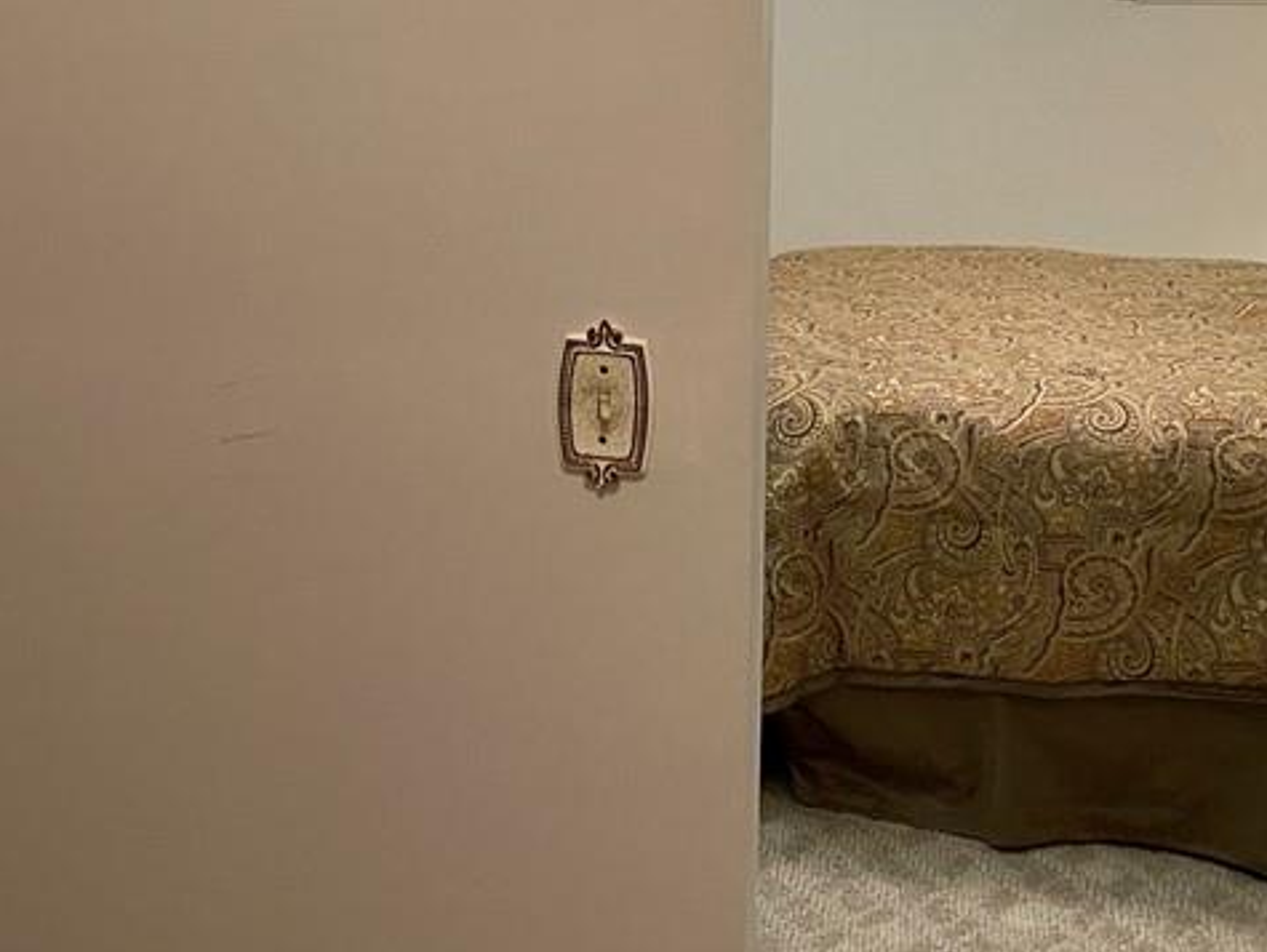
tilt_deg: -7.1
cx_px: 211
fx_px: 2051
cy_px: 125
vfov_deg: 25.5
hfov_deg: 33.1
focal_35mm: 56
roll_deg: +0.1
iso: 160
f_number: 1.8
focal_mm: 4.25
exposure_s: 1/60
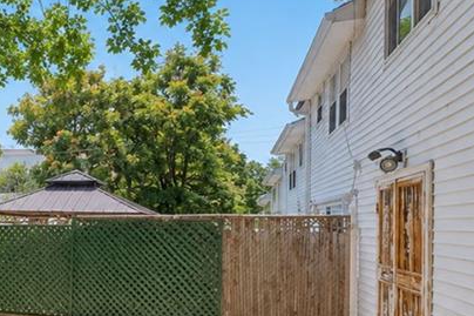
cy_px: 193
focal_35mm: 38
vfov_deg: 34.9
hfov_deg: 42.2
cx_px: -22
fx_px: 500
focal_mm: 10
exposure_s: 1/60
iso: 1000
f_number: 8
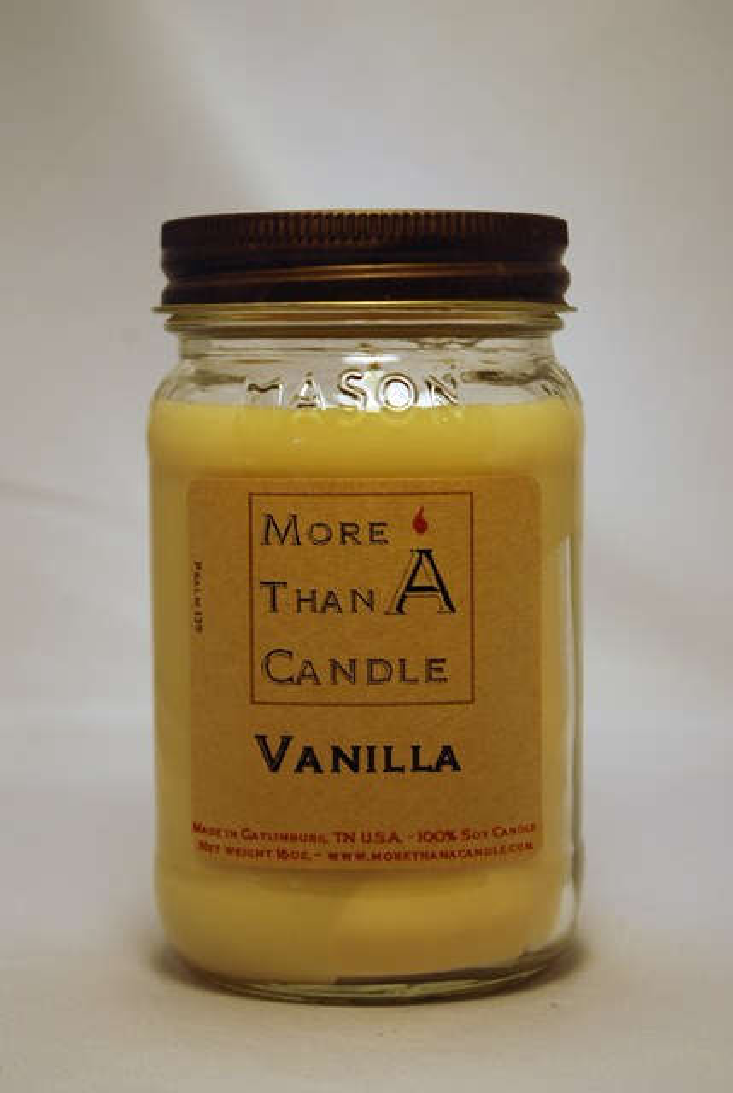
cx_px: 366
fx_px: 2510
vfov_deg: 24.6
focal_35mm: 82
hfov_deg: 16.6
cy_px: 546
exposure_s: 1/125
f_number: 5.6
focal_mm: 55
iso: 180
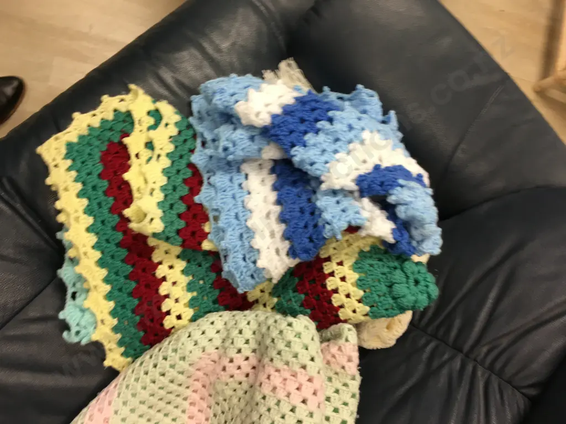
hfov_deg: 61.7
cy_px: 212
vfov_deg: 48.2
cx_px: 283
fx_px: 474
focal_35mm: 29
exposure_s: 1/17
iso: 32
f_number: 2.2
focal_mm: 4.15
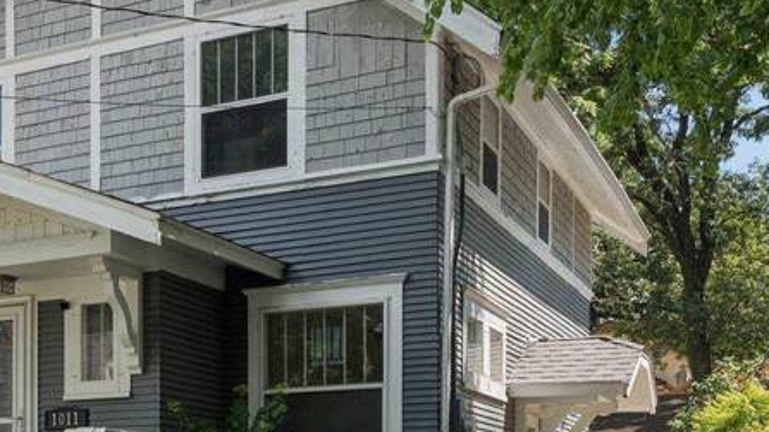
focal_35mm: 64
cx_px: -127
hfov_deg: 29.0
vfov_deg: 17.8
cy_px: 532
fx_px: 1302
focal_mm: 14.2
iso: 200
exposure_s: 1/200
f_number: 8
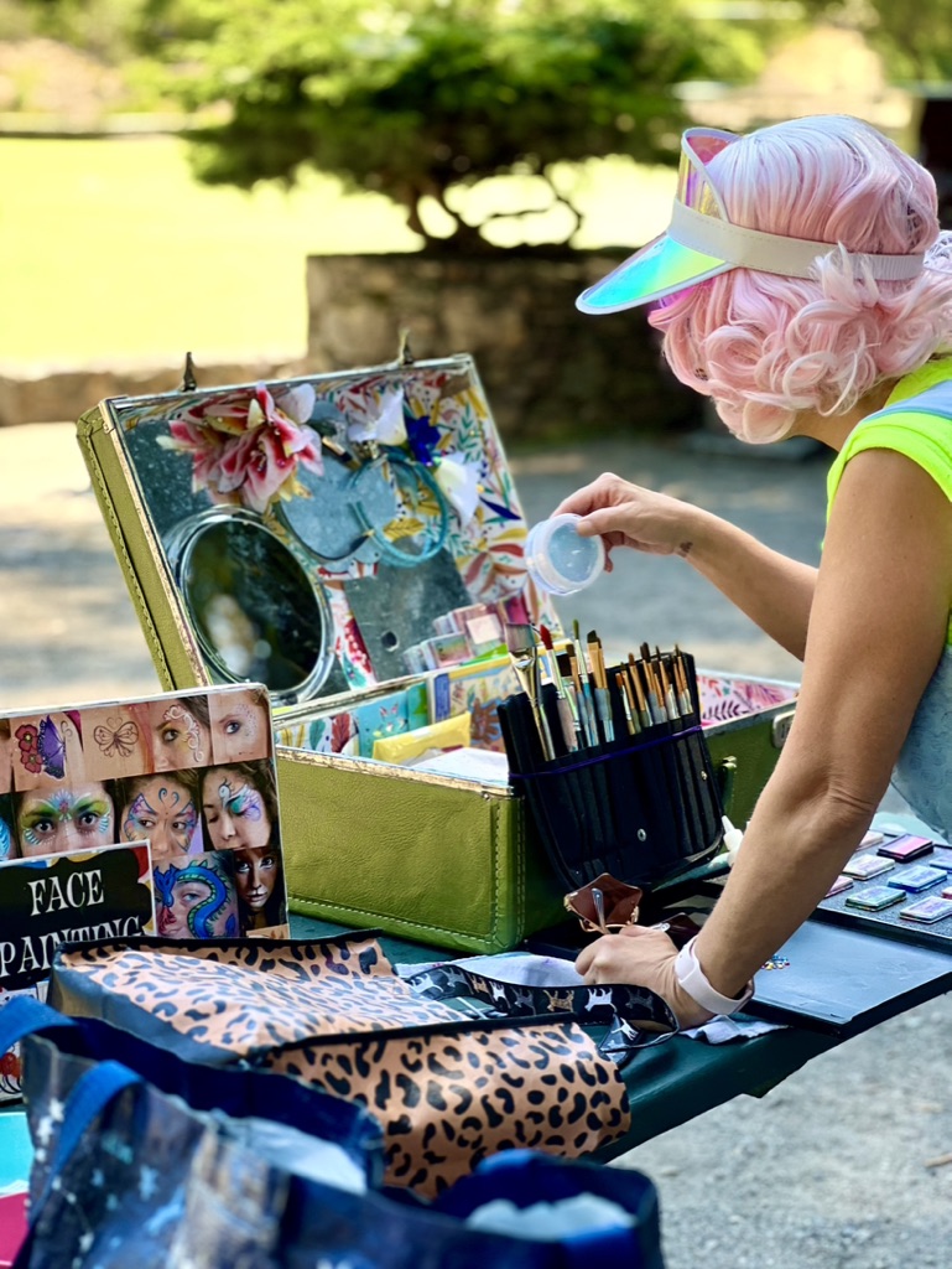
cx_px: 476
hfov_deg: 19.2
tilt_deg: -10.8
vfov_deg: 25.3
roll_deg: -1.3
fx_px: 2821
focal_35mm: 77
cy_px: 634
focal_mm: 9
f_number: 2.8
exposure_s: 1/121
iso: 64
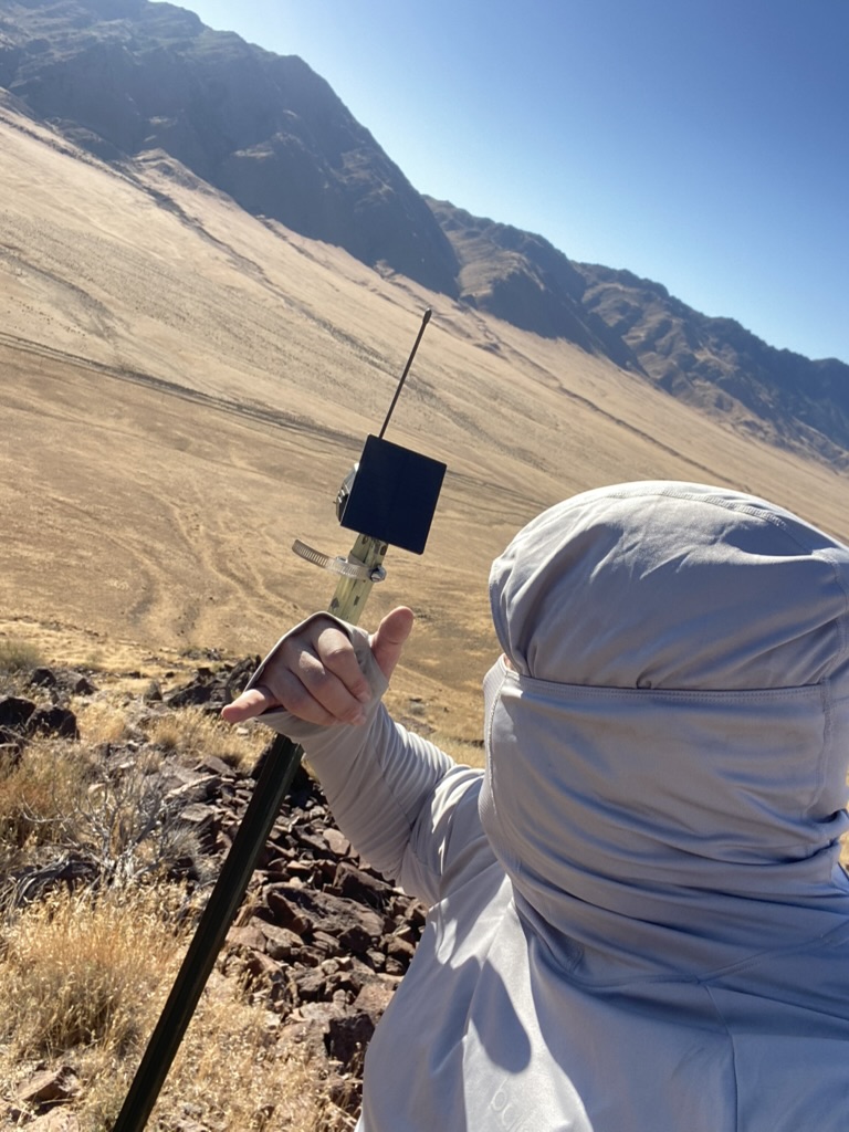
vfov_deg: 60.0
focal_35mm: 30
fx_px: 981
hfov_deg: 46.8
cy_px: 566
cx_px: 424
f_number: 2.2
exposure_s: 1/541
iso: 25
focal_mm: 2.71
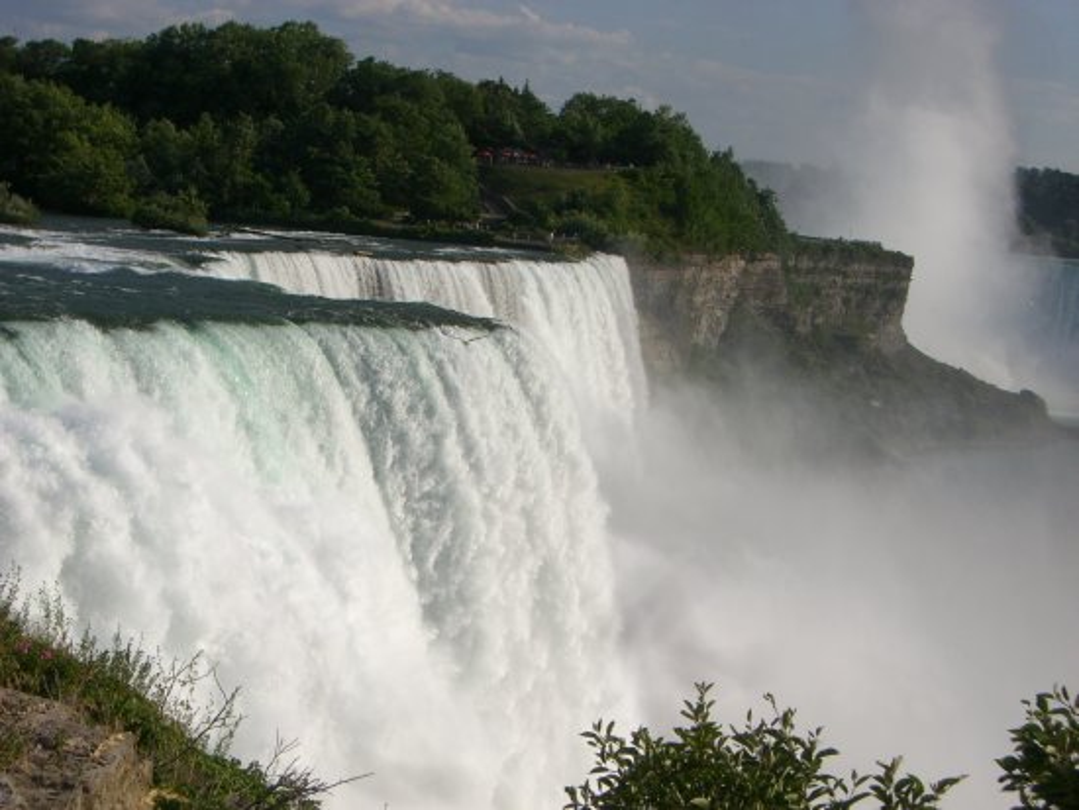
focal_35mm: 79
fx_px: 2464
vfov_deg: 18.7
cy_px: 405
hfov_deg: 24.7
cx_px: 540
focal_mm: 12.8
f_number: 6.5
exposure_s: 1/640
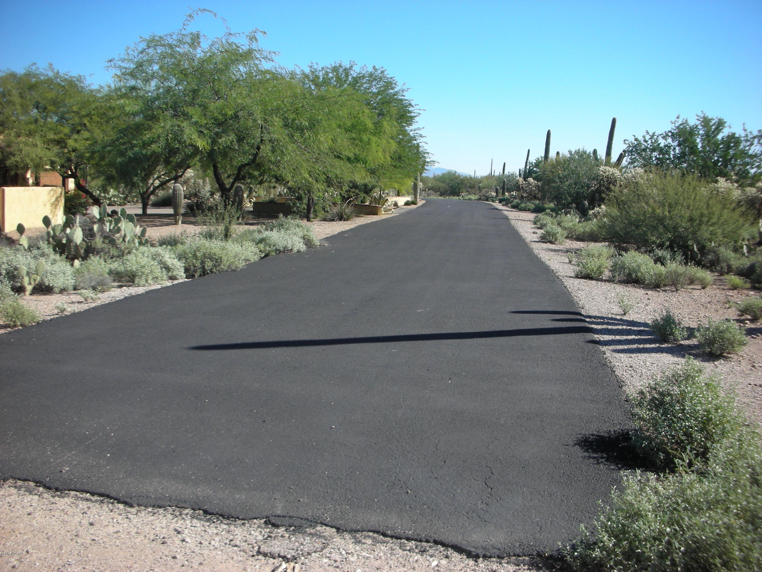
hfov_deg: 52.6
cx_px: 381
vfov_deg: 40.7
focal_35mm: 35
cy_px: 286
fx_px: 770
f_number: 8.5
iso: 50
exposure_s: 1/66
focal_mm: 5.8
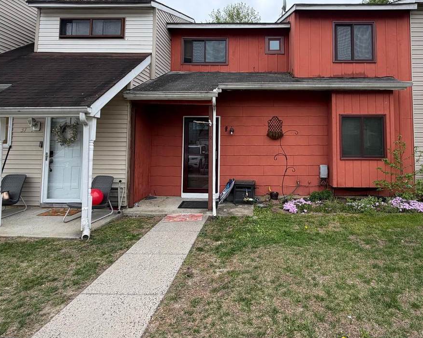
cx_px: 251
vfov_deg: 67.3
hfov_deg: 79.6
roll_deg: -0.6
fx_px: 250
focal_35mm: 20
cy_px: 131
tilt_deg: +4.0
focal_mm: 2.22
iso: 40
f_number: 2.2
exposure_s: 1/770
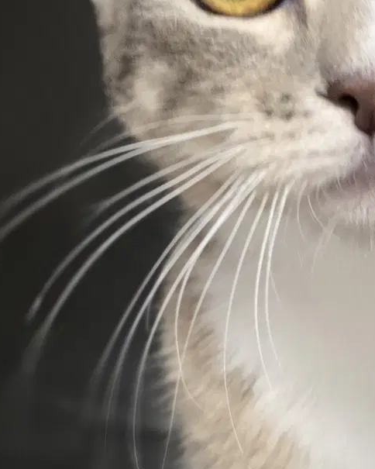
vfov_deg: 20.1
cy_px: 335
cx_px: 287
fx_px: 1318
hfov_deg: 16.1
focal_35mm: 95
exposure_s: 1/120
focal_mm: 6.3
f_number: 1.7
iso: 500
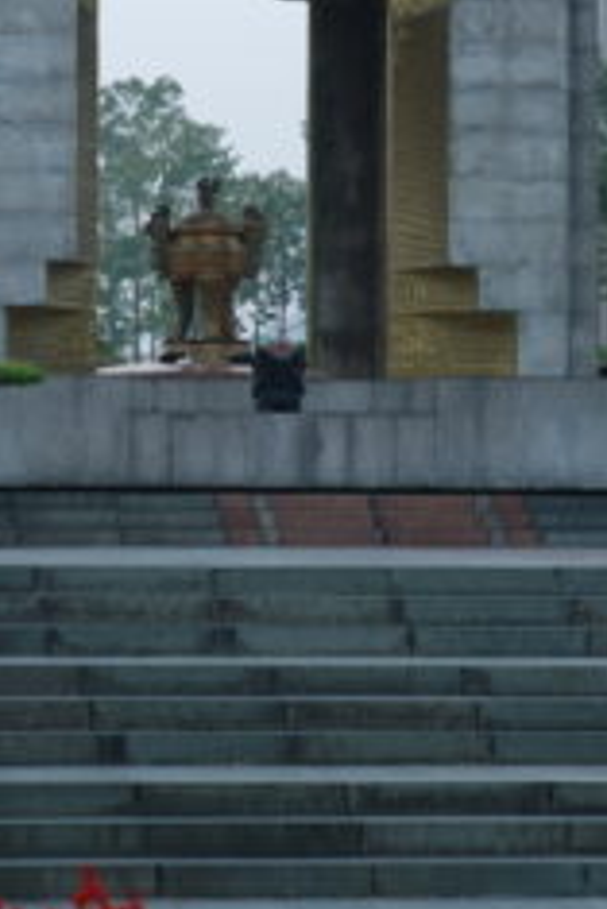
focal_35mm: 166
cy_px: 190
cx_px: 211
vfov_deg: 12.3
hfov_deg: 8.3
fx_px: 4192
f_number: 4.5
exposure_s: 1/15
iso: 100
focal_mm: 52
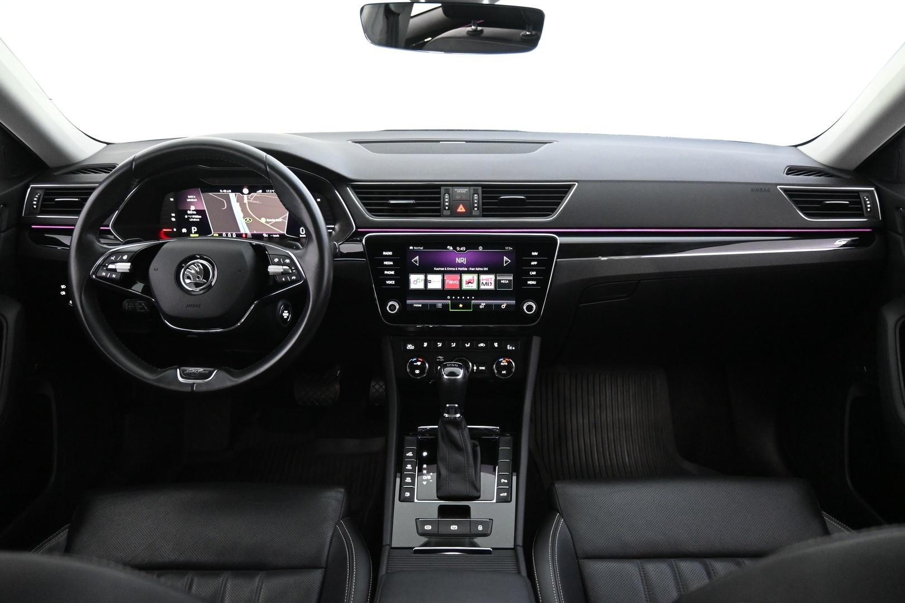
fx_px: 735
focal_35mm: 29
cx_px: 452
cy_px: 302
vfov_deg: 44.6
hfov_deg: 63.2
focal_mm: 19.5
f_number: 3.8
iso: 4500
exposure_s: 1/30
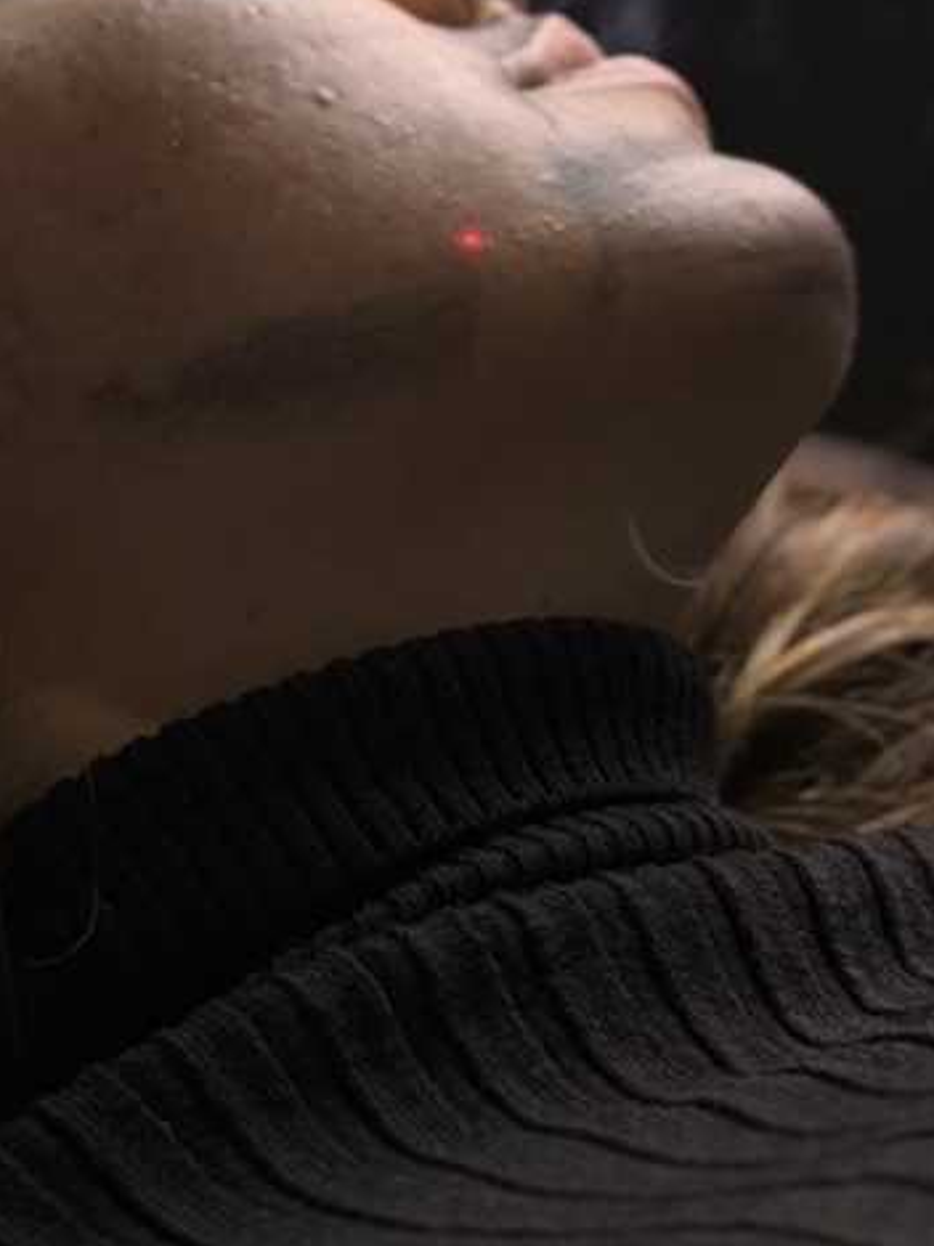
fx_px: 5149
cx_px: 48
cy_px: -374
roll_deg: +1.0
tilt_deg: -16.5
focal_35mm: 143
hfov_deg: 10.3
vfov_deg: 13.3
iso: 100
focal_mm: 6.76
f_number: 1.78
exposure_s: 1/79
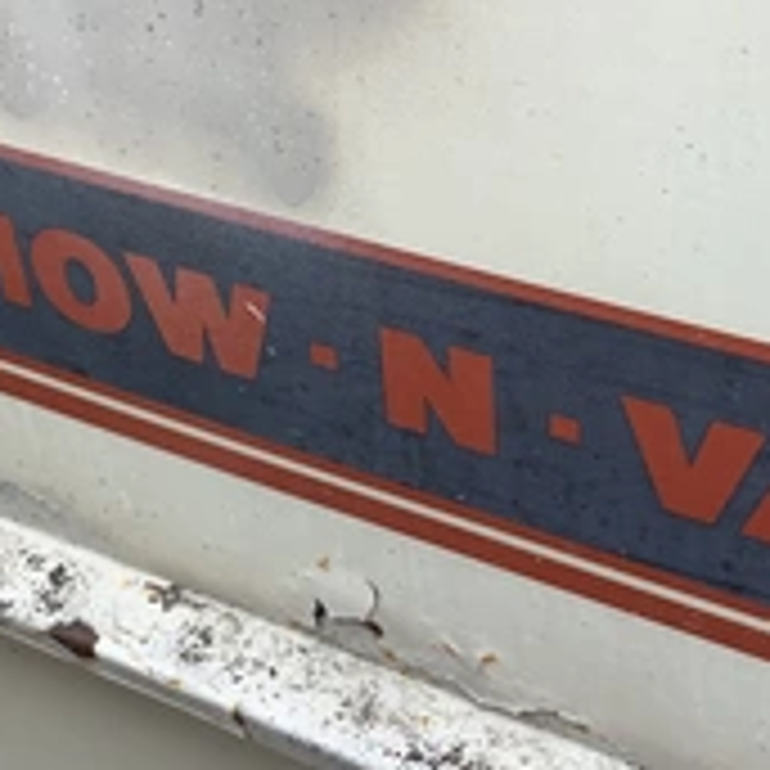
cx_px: 239
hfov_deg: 26.7
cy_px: 311
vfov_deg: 26.8
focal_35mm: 64
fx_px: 1611
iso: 25
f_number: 2.4
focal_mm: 3.3
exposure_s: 1/129
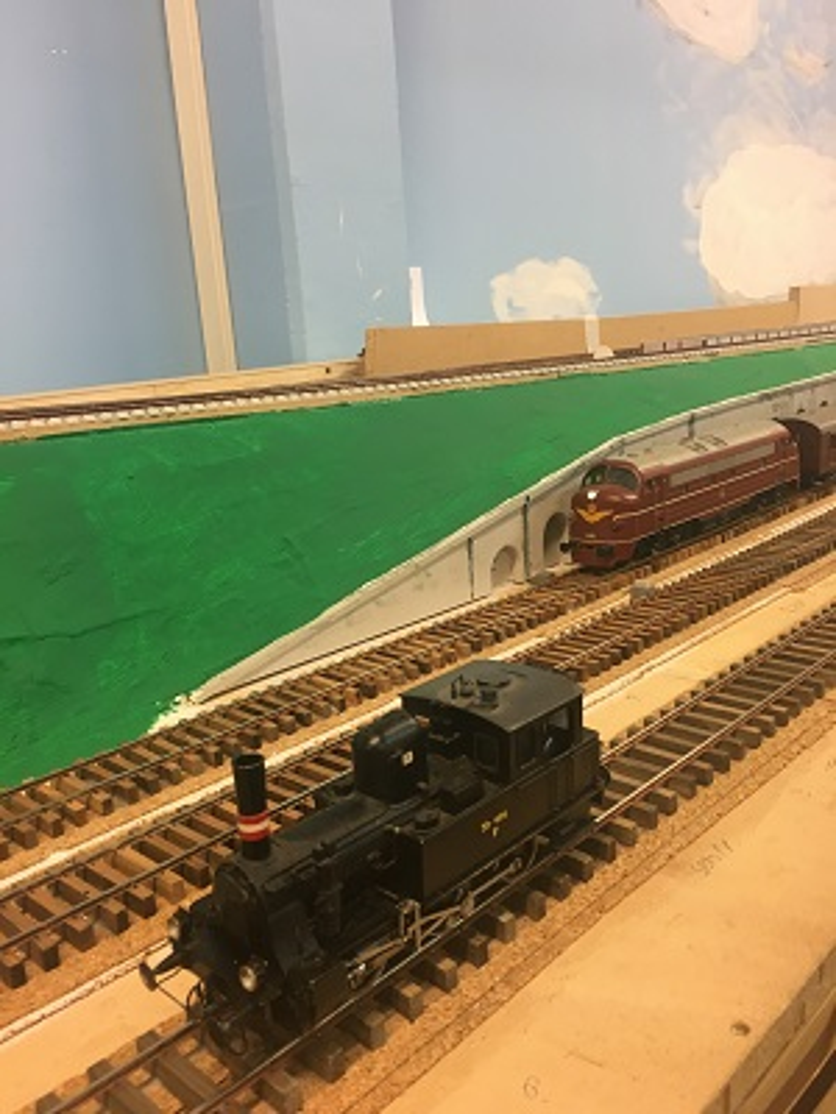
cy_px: 557
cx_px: 418
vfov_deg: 61.7
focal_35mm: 29
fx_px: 934
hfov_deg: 48.2
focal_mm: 4.15
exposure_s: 1/33
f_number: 2.2
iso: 80
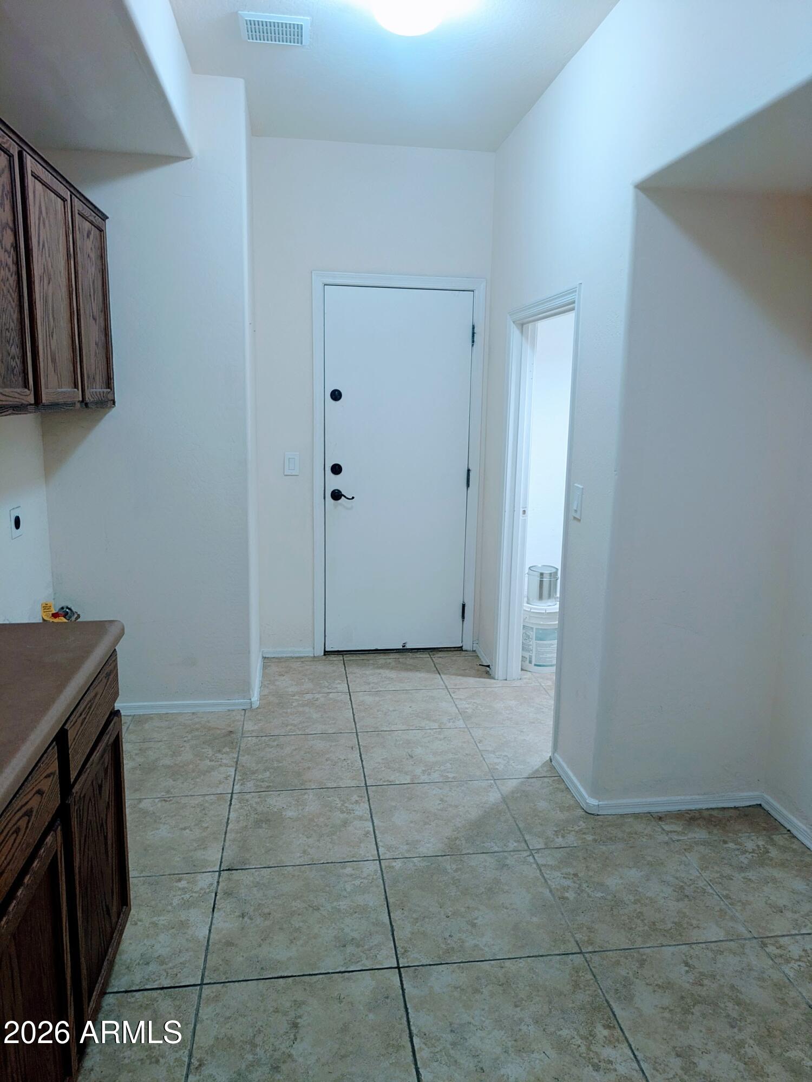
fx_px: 782
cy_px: 541
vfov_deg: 69.4
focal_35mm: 25
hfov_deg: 54.9
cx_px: 406
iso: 110
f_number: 1.89
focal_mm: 5.43
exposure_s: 1/30
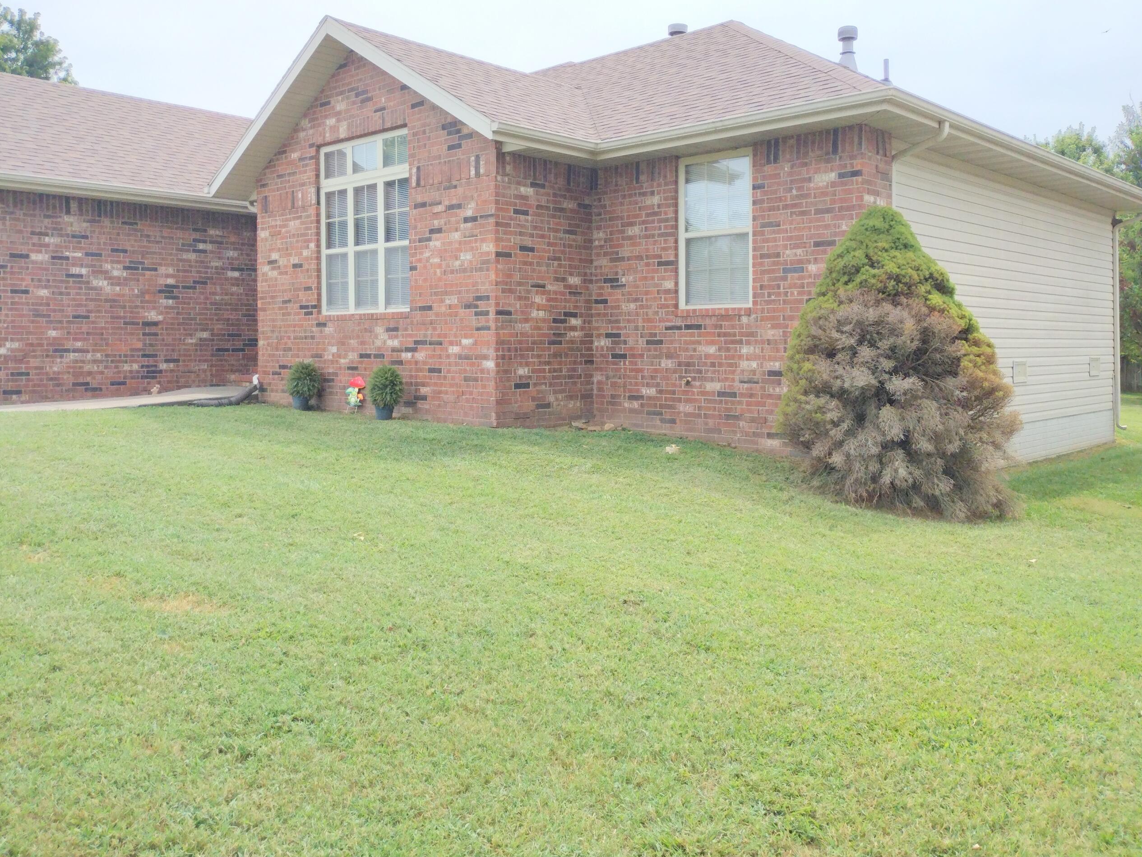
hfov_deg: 56.8
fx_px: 1056
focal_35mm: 32
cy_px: 353
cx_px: 554
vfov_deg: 44.0
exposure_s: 1/2847
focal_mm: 4.71
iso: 100
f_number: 1.7
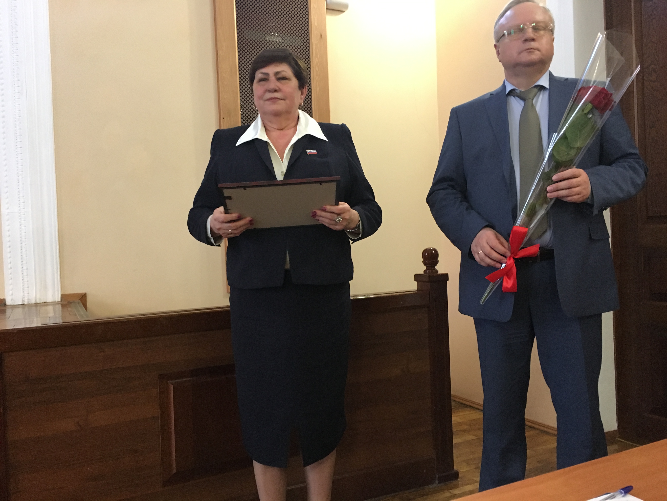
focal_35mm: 29
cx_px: 334
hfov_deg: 61.7
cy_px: 250
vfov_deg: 48.2
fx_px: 559
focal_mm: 4.15
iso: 200
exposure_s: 1/17
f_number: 2.2
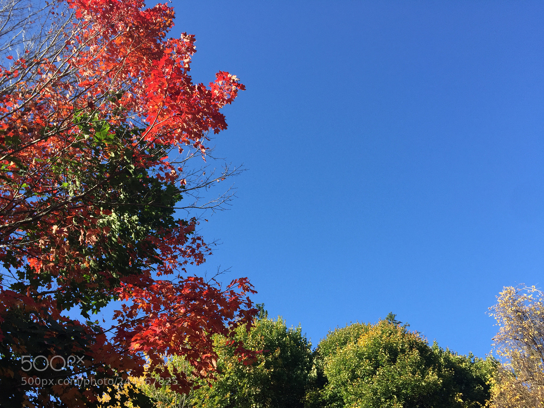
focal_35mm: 29
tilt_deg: +49.0
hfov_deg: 61.7
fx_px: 456
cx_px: 272
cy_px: 204
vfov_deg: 48.2
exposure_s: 1/898
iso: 32
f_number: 2.2
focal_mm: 4.15
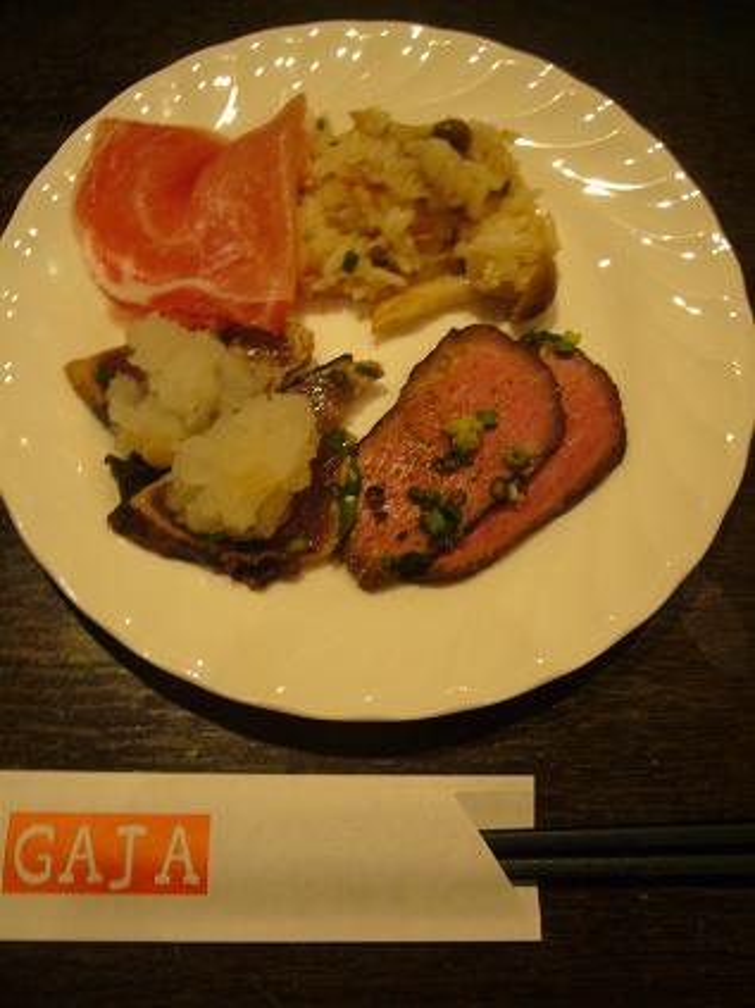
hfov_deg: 40.7
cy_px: 504
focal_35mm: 35
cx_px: 378
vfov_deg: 52.6
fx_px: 1018
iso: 200
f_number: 2.8
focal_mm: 5.8
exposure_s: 1/8
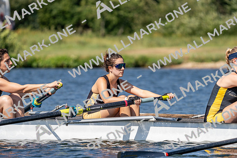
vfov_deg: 4.0
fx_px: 2265
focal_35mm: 344
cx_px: 118
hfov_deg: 6.0
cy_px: 79
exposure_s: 1/2000
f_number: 6.3
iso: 250
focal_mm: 344
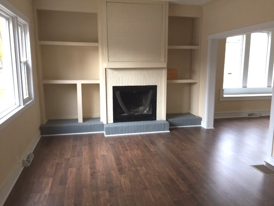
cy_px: 103
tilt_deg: -9.2
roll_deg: -0.9
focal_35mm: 29
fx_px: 230
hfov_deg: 61.7
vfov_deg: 48.2
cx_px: 137
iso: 32
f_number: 2.2
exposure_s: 1/15
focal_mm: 4.15
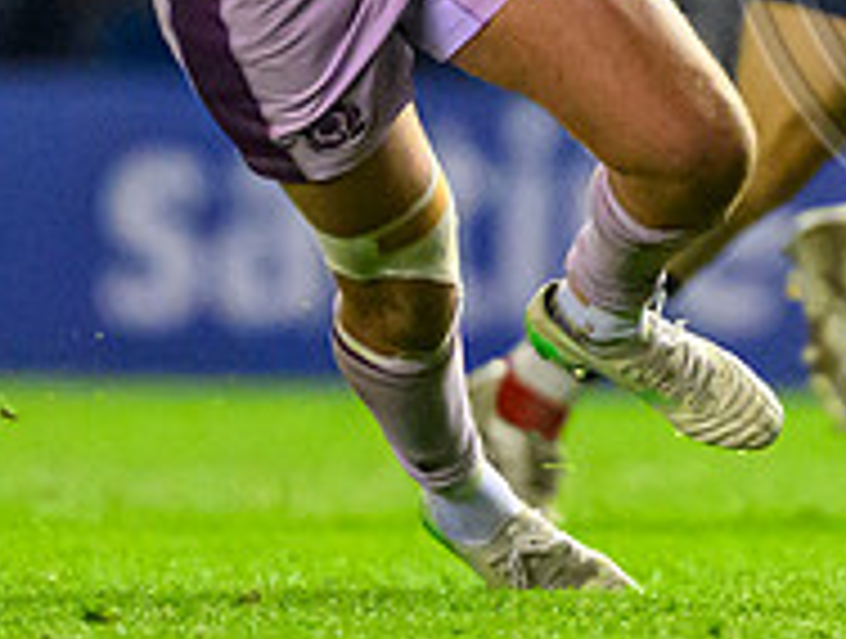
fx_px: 54272
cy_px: 29
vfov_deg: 0.7
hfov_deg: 0.9
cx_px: 818
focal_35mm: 2215
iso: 10000
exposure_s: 1/2000
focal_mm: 400
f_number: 2.8
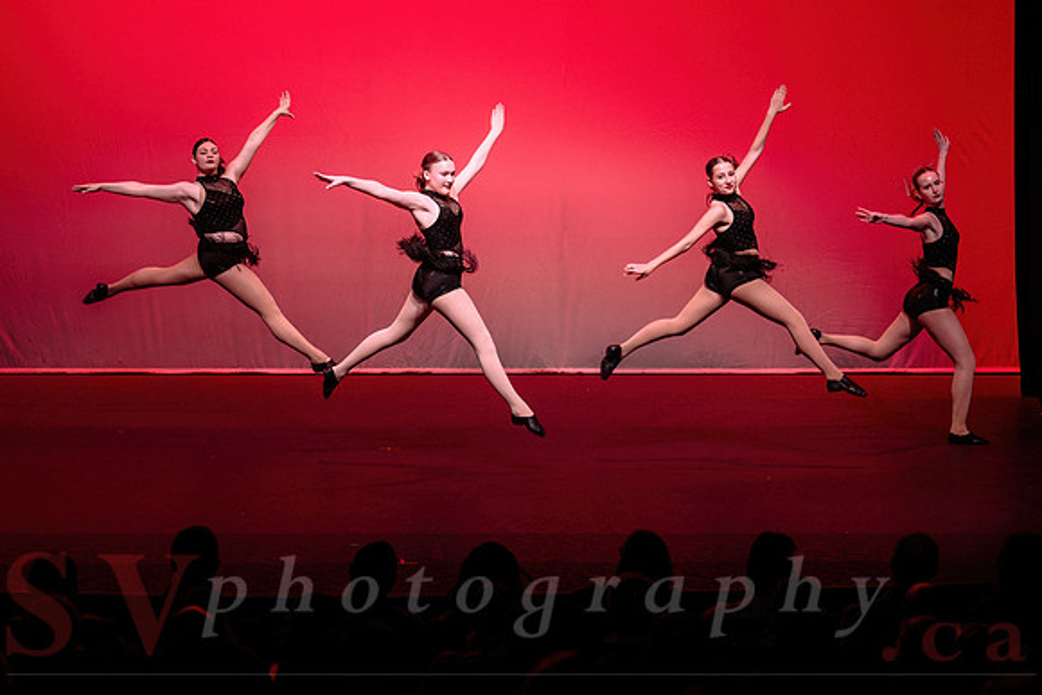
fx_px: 3101
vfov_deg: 12.8
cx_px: 504
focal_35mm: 107
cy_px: 286
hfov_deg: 19.1
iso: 1250
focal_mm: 90
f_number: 2.8
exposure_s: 1/500
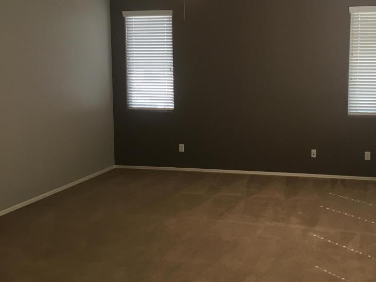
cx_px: 264
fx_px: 445
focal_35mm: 41
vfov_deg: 35.0
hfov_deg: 44.8
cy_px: 114
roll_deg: +0.6
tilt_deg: -5.2
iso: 25
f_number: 2.2
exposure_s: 1/30
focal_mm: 4.15
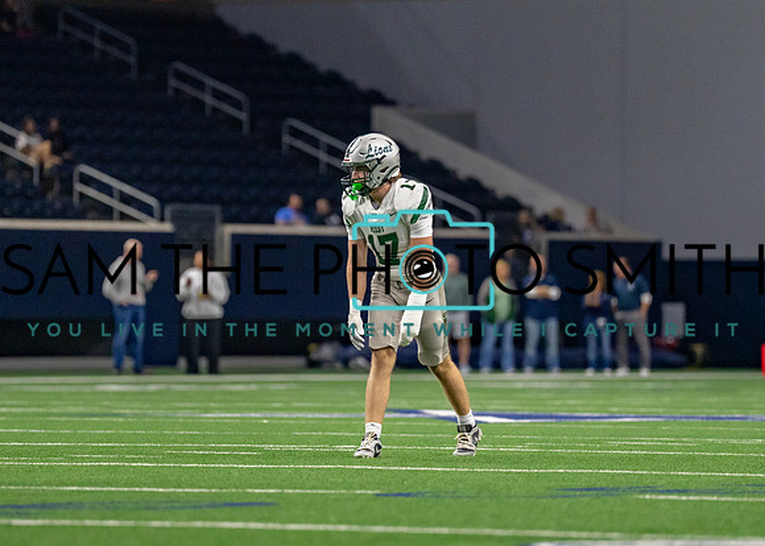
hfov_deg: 5.9
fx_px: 7434
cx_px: 378
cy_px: 247
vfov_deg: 4.2
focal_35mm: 342
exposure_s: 1/1250
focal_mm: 200
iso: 3200
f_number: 2.8
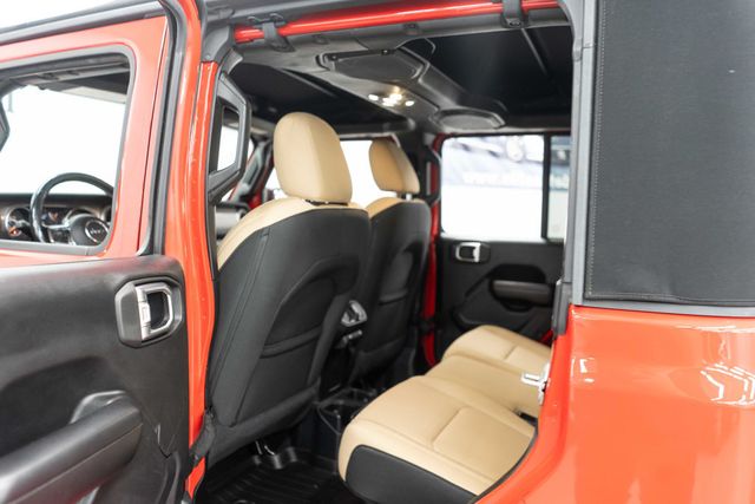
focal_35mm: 28
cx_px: 378
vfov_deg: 46.4
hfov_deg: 65.5
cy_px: 252
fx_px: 587
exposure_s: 1/40
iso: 1250
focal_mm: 28
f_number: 3.2
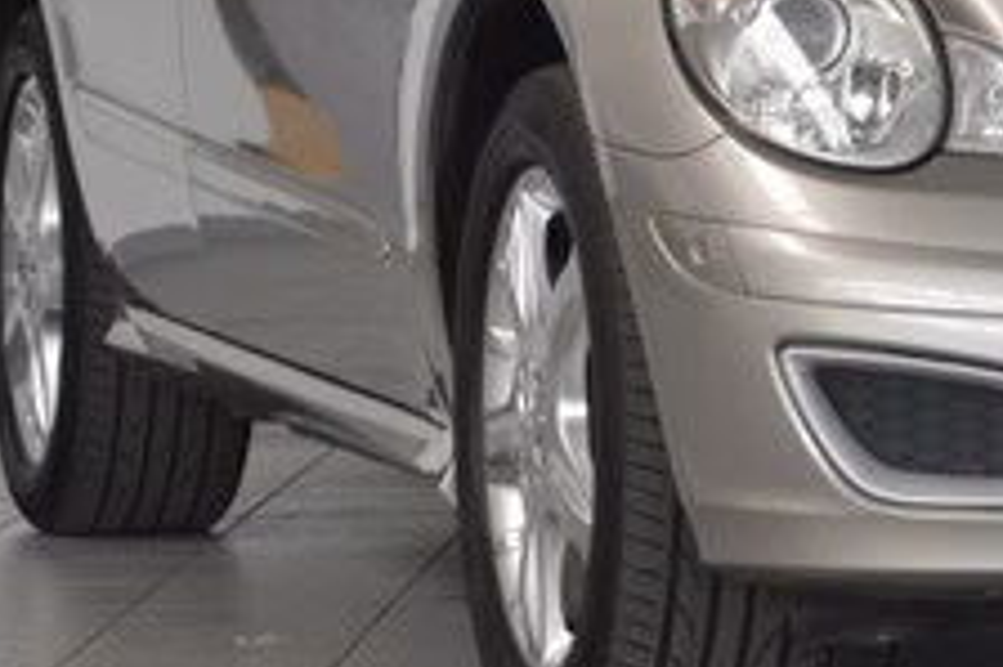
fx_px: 8352
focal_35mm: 300
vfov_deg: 4.6
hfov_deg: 6.8
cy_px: 81
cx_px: 1200
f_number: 5.3
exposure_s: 1/60
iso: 640
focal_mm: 70
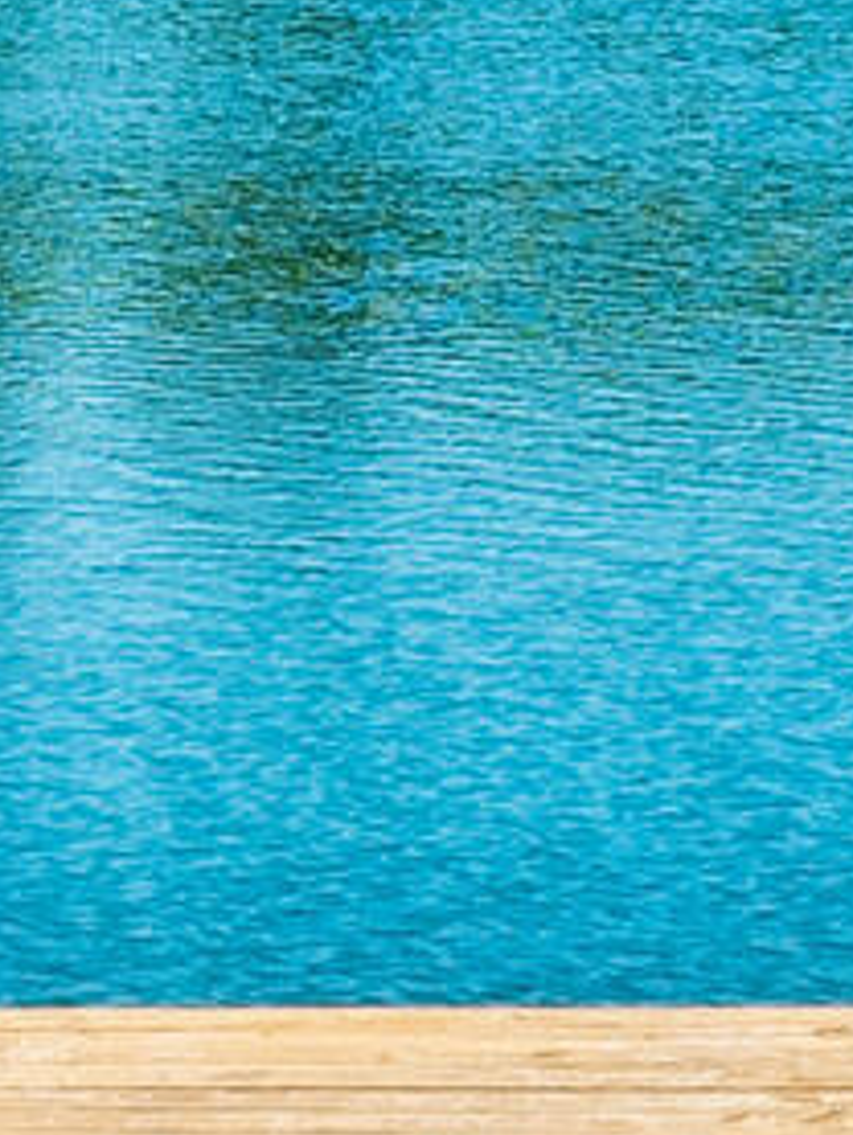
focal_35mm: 250
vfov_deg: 7.8
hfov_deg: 5.9
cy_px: -281
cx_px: 824
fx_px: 8208
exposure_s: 1/160
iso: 400
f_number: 8
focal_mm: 24
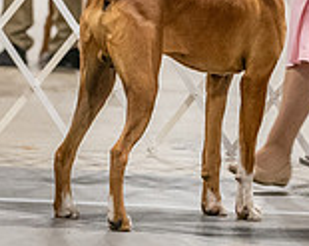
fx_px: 5051
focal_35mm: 554
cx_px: 226
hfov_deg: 3.5
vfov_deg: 2.8
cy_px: -116
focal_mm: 135
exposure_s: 1/250
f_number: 3.5
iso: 6400
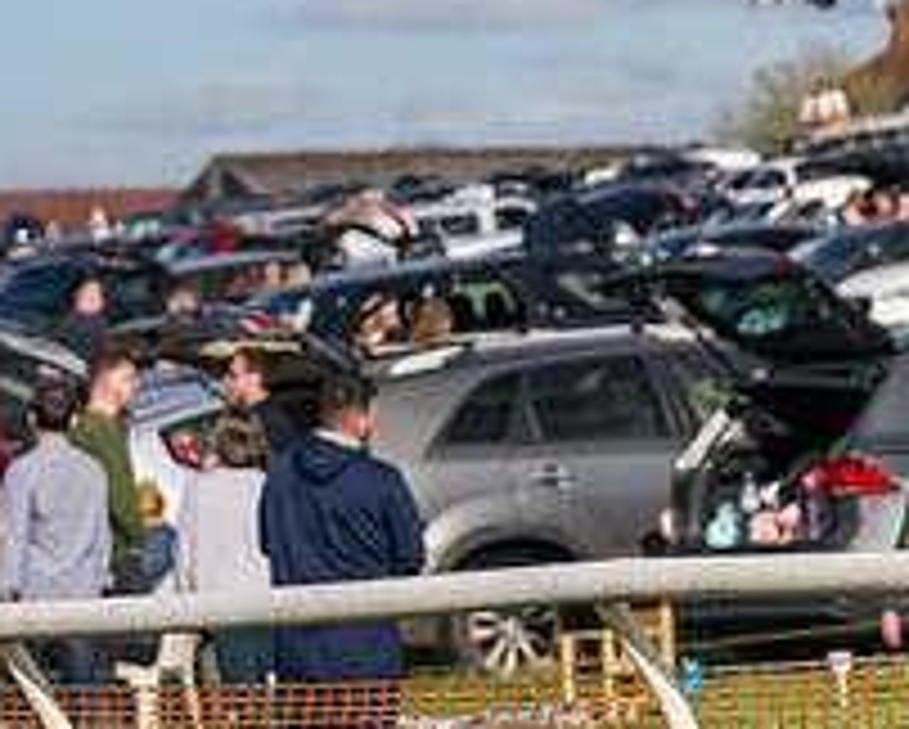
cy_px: 798
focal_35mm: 441
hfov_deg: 4.4
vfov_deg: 3.5
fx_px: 11876
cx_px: -154
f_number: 5
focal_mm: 86
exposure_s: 1/3200
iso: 400
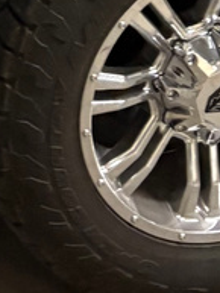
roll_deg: -0.9
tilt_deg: -8.9
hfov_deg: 6.5
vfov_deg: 8.2
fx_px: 1752
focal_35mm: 207
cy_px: -556
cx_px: -443
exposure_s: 1/60
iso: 250
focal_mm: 5.96
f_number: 1.6
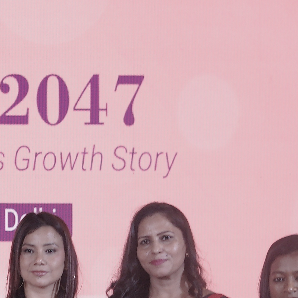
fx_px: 2542
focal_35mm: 261
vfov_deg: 6.7
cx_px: -176
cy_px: 296
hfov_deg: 6.6
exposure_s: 1/125
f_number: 3.2
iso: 500
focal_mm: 50
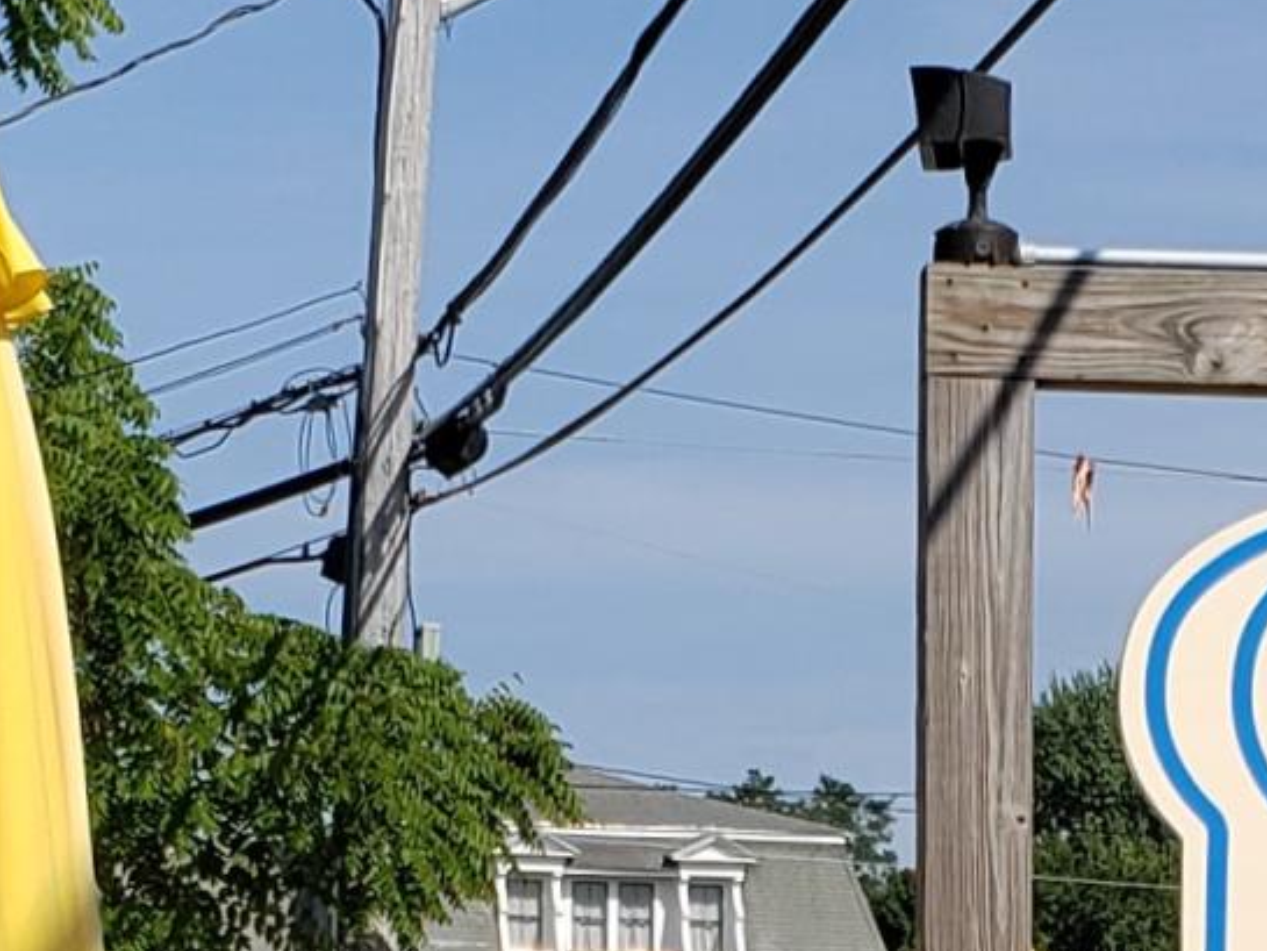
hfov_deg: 13.8
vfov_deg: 9.9
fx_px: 5235
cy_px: 1573
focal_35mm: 143
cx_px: 932
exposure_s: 1/2111
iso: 50
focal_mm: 4.3
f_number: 2.4
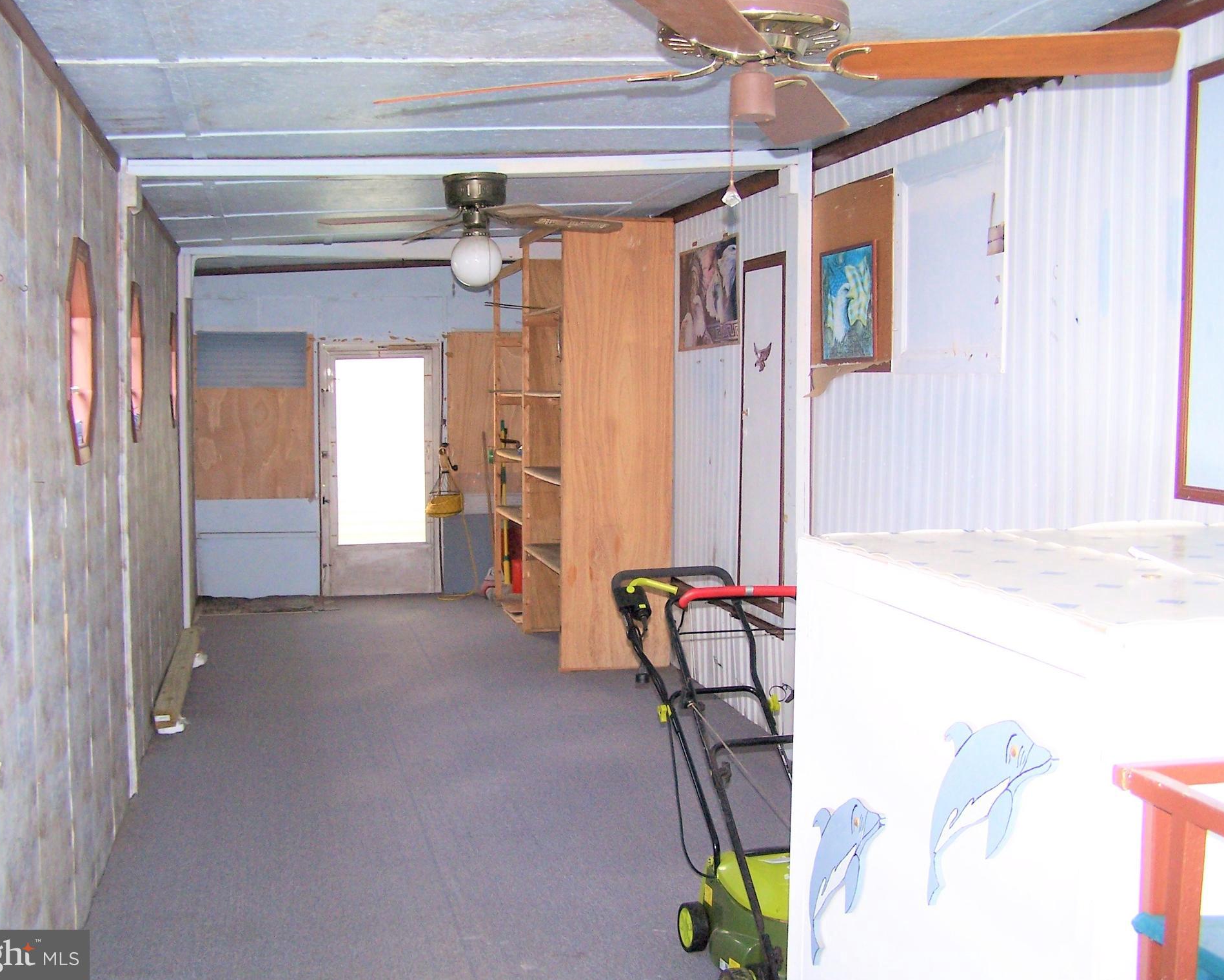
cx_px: 588
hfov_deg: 45.8
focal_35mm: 40
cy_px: 487
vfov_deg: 37.3
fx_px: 1449
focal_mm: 6.3
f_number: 2.8
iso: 140
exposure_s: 1/60
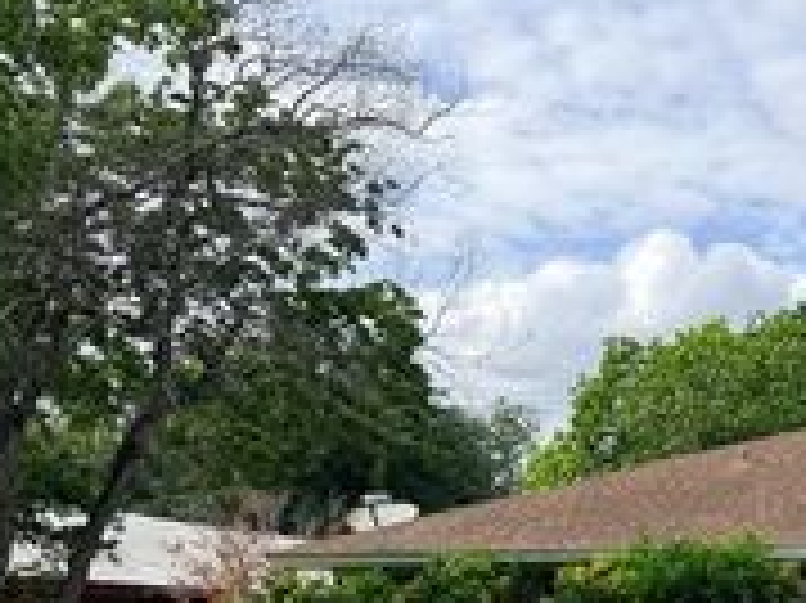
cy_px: 614
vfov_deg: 21.1
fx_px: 1559
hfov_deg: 24.4
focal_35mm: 67
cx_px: 1112
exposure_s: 1/7353
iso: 80
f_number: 1.78
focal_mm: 6.76
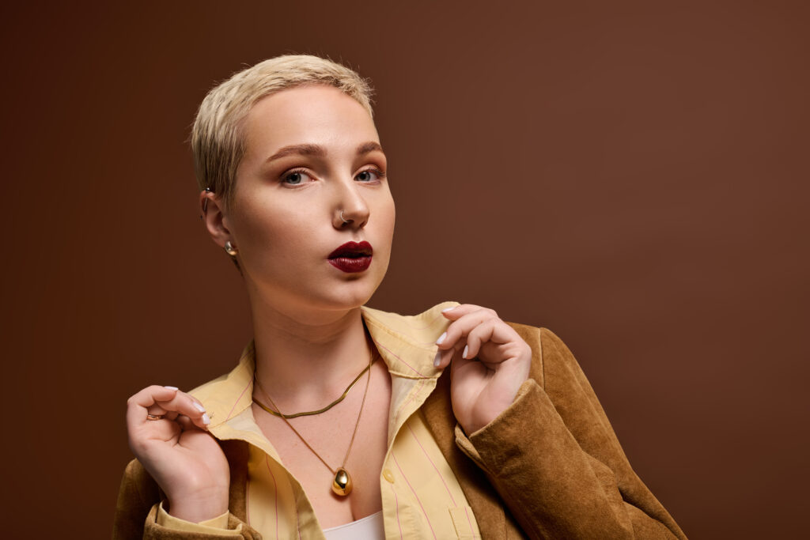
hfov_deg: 39.6
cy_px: 270
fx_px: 1125
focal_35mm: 50
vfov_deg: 27.0
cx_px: 405
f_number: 6.3
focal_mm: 50
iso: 100
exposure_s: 1/200
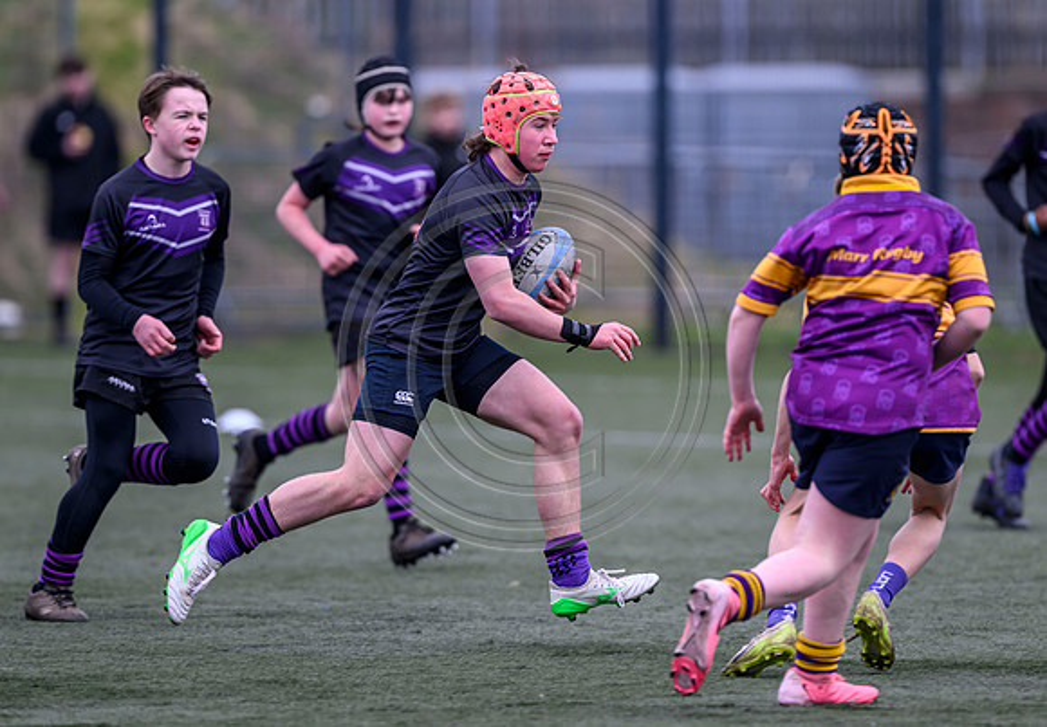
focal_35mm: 457
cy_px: 372
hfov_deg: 4.4
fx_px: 13477
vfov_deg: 3.1
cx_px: 488
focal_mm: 400
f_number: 3.5
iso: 500
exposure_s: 1/1250
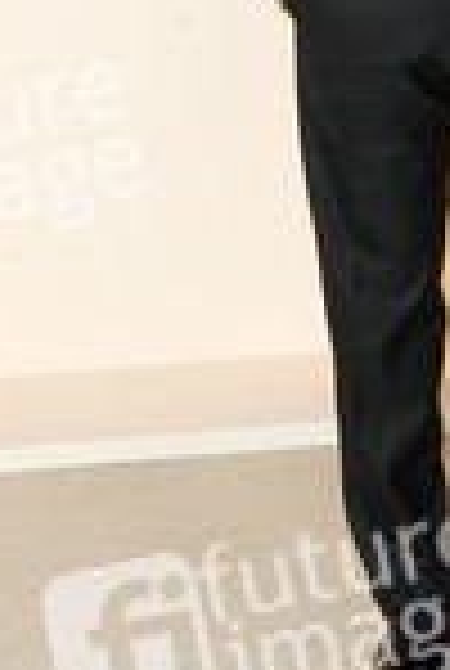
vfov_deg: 13.4
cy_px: -54
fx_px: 2799
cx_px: 407
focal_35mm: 150
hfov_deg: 9.2
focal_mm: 56
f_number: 7.1
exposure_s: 1/200
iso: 1600
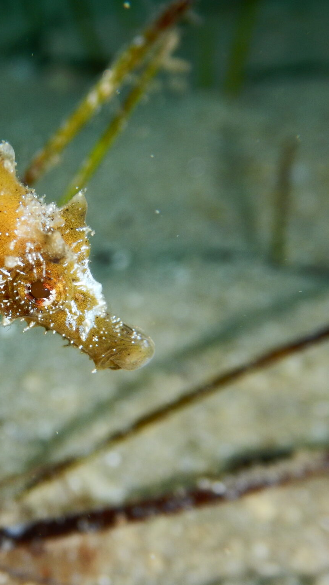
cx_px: 16
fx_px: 992
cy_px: 292
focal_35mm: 64
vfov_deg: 32.8
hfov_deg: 18.4
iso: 125
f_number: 8.5
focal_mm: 7.8
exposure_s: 1/200
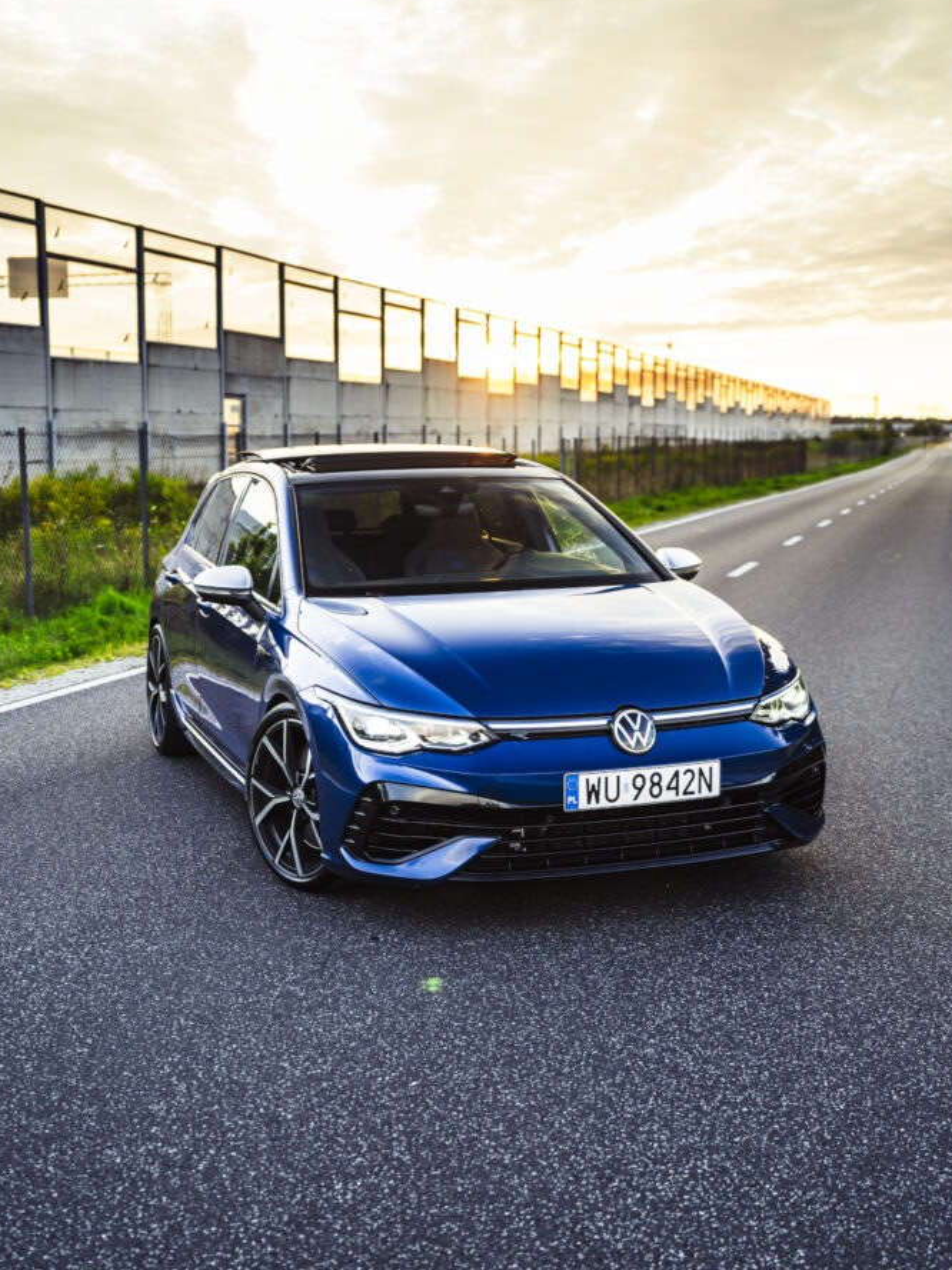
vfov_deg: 45.8
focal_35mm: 41
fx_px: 1505
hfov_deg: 35.1
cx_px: 477
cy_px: 653
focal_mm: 37
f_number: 2.8
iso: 50
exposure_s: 1/50
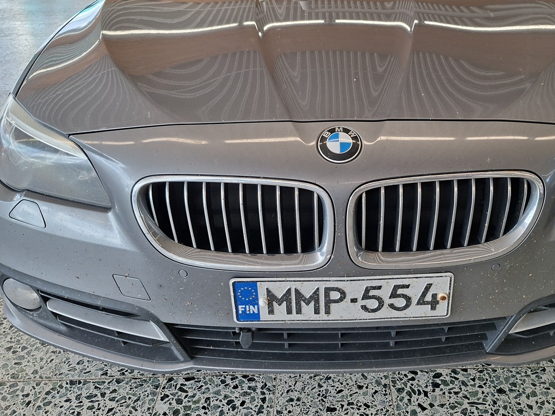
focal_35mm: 32
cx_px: 339
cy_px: 127
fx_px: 513
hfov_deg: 56.3
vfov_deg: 43.3
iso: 50
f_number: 1.8
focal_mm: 5.54
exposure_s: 1/103
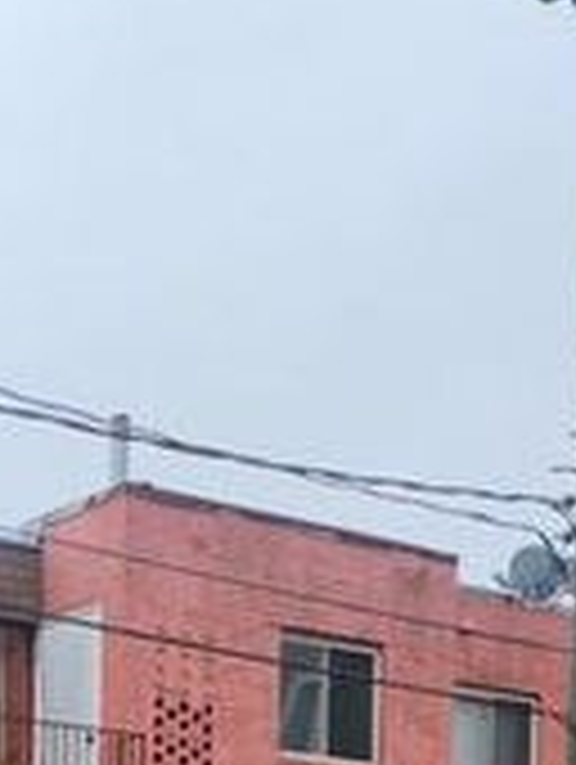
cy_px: 1253
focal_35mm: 94
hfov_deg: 14.2
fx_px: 2080
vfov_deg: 17.9
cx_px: -405
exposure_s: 1/326
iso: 50
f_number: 1.8
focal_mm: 5
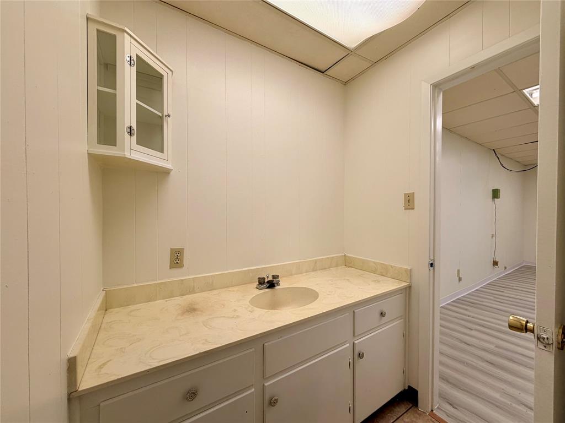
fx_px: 229
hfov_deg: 102.1
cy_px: 212
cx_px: 282
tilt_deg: -0.8
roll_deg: +0.0
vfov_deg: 85.7
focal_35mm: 14
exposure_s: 1/120
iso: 64
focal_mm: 2.22
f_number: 2.2
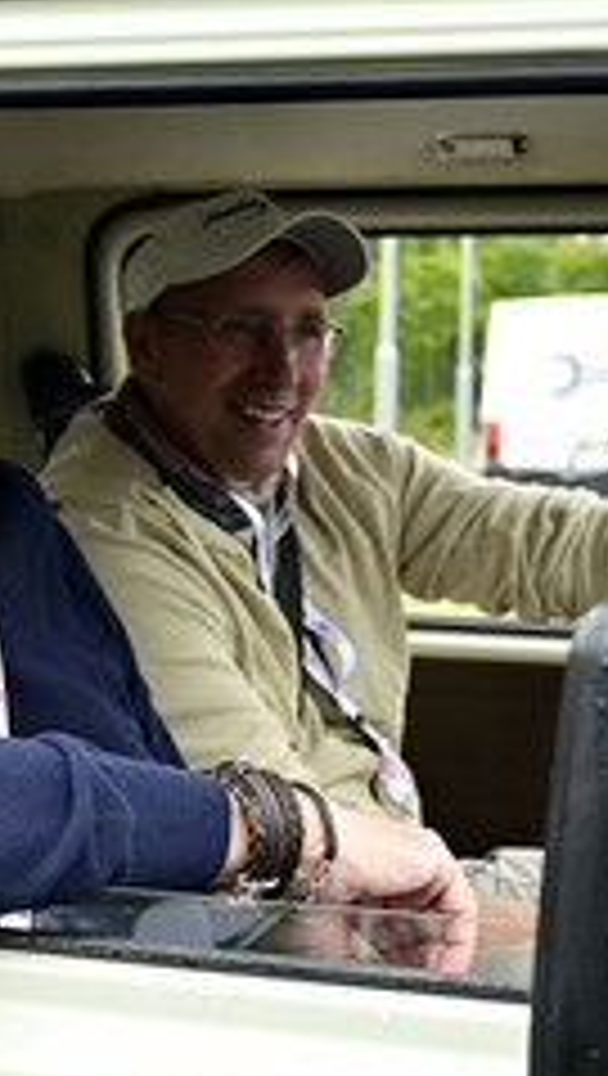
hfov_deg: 15.8
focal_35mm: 75
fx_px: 2143
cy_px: 558
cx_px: -7
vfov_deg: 28.2
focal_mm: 38
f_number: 5.6
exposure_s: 1/250
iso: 1400
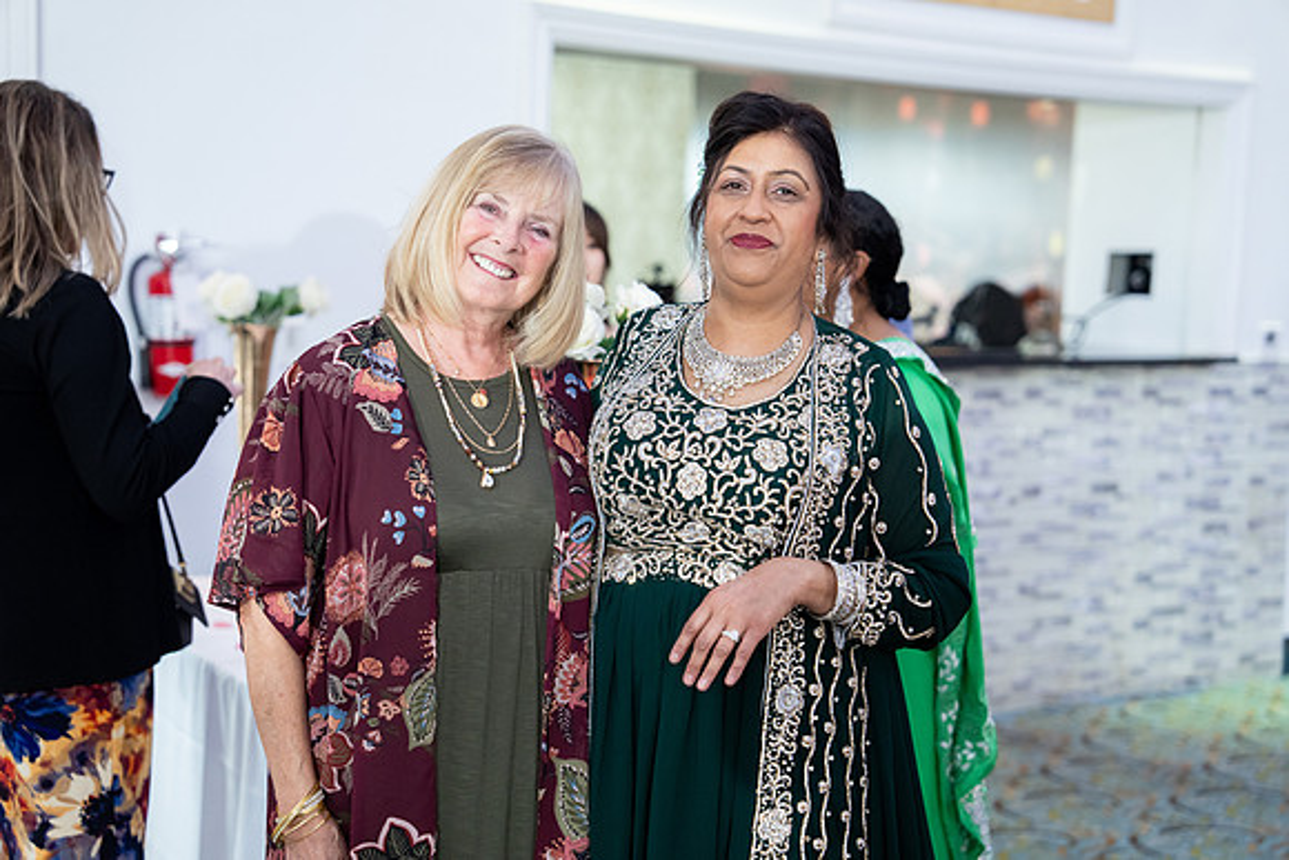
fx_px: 2328
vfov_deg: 20.9
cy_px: 430
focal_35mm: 65
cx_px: 644
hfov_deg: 31.0
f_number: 2.8
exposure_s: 1/160
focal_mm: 65
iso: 3200
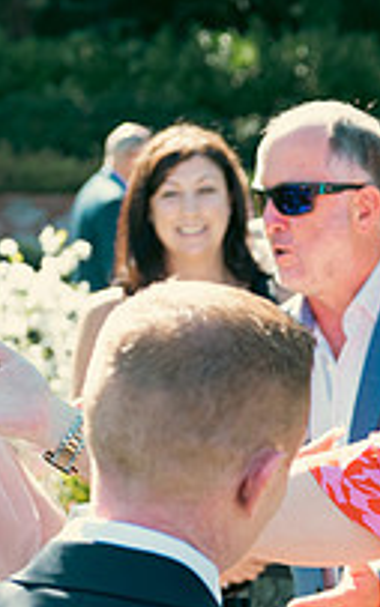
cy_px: 477
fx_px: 2318
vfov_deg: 14.8
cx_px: 377
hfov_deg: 9.3
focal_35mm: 140
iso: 125
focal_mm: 48
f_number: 3.5
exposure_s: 1/250
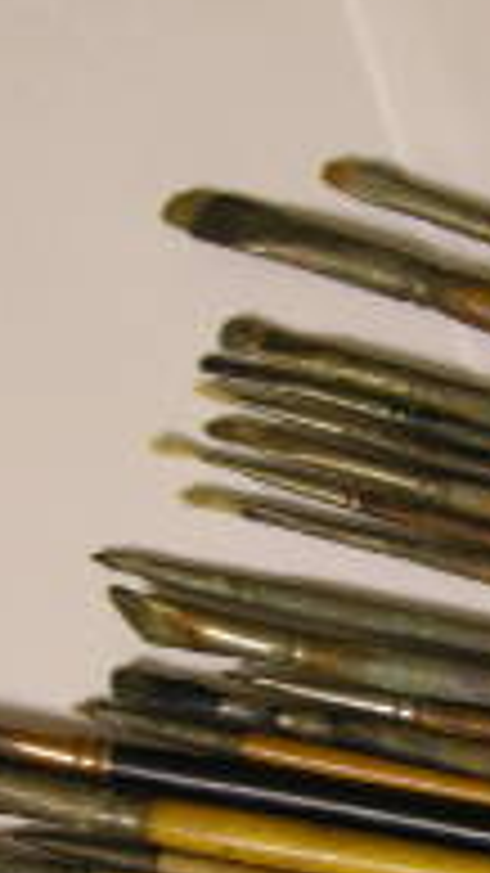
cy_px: 772
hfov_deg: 11.3
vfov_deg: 20.8
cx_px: 814
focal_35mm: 101
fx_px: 2335
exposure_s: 1/15
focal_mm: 7.5
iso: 100
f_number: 3.8
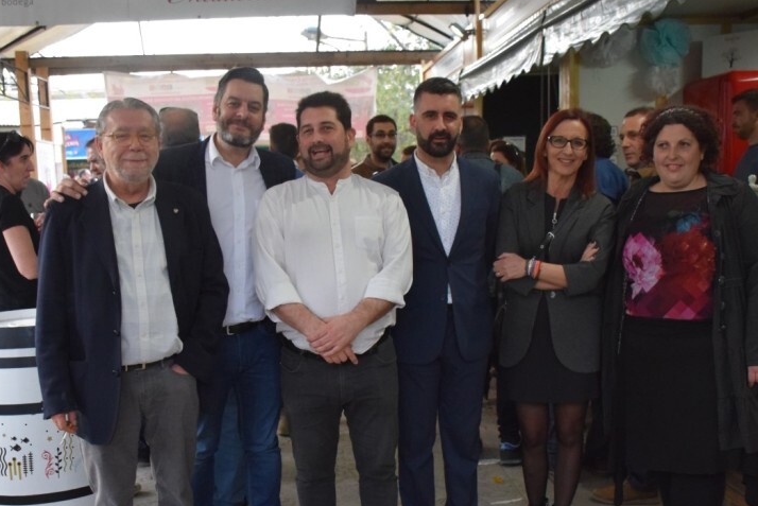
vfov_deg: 31.0
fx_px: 906
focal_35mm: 43
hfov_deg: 45.4
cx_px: 367
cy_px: 344
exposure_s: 1/500
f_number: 3.5
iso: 2800
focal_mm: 20
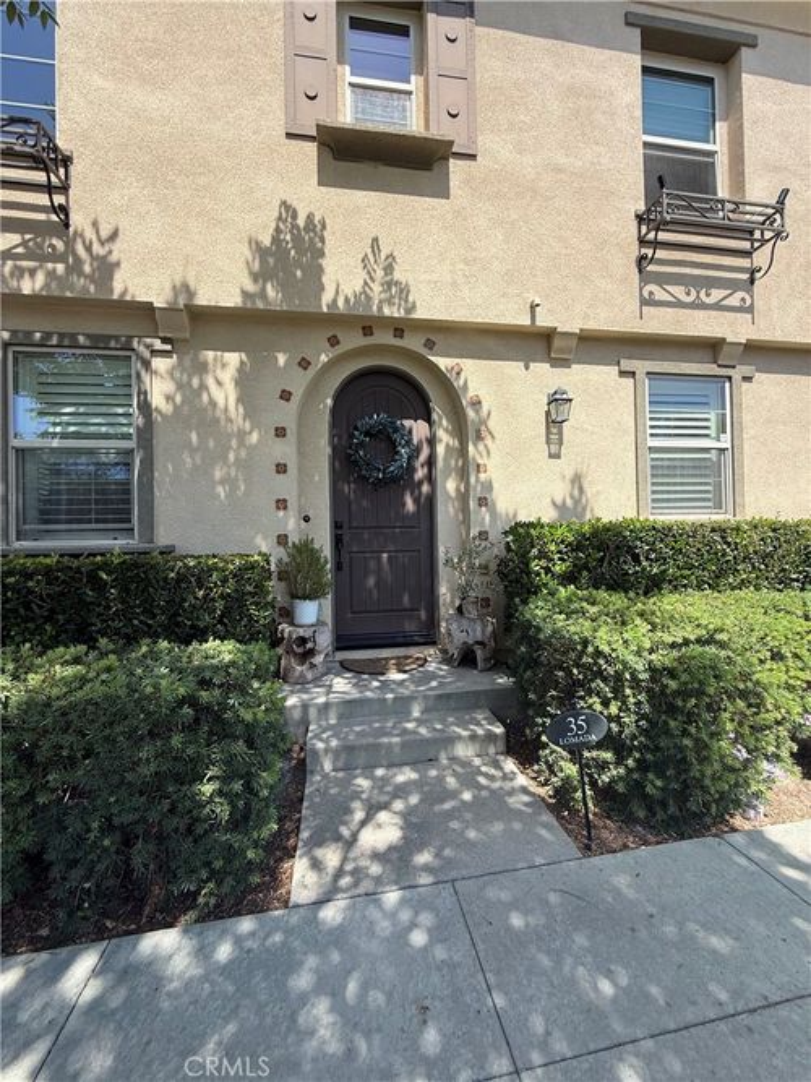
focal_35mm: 14
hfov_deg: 85.7
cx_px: 406
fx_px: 437
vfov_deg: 102.1
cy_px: 541
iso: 50
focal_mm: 2.22
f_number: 2.2
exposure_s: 1/613
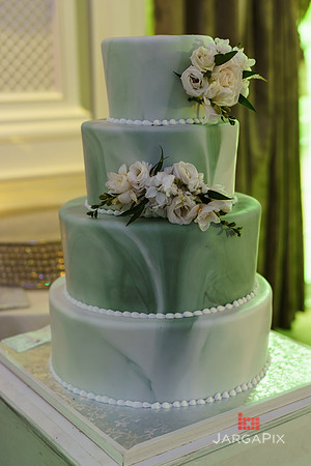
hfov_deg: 26.0
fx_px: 674
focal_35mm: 52
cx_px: 156
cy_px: 233
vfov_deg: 38.2
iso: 640
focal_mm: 35
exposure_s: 1/80
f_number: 2
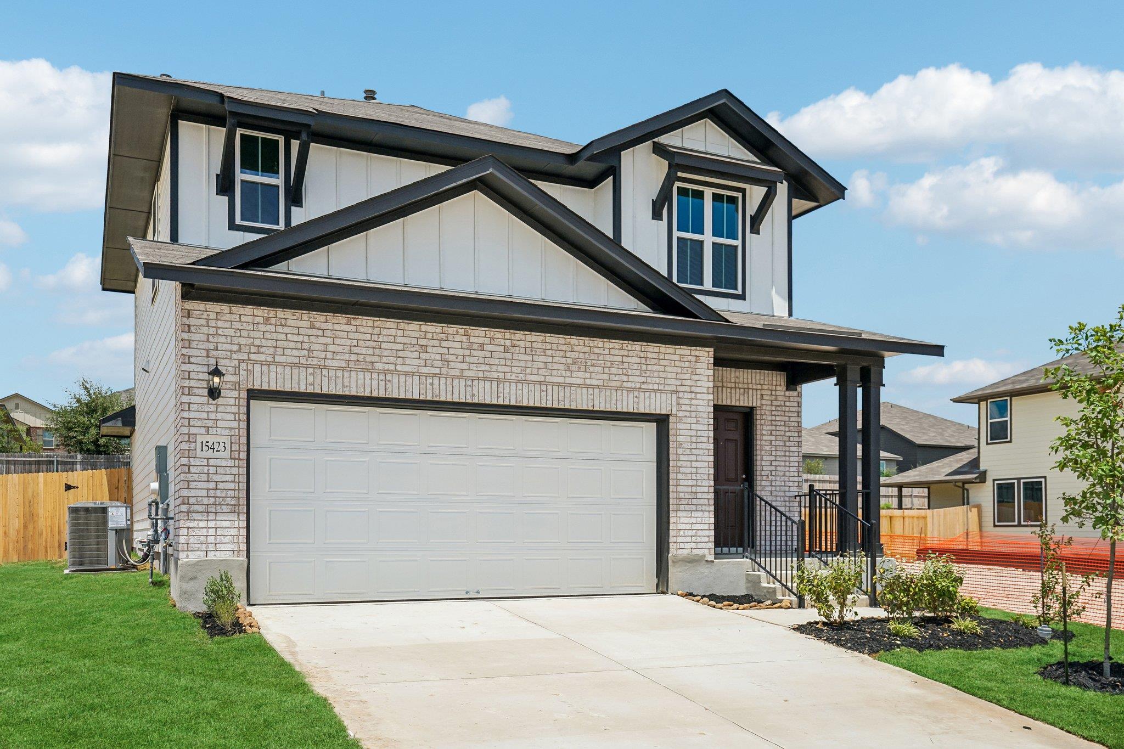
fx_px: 968
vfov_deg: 42.3
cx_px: 562
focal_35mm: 31
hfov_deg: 60.3
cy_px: 374
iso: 200
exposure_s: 1/800
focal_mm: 31
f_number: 9
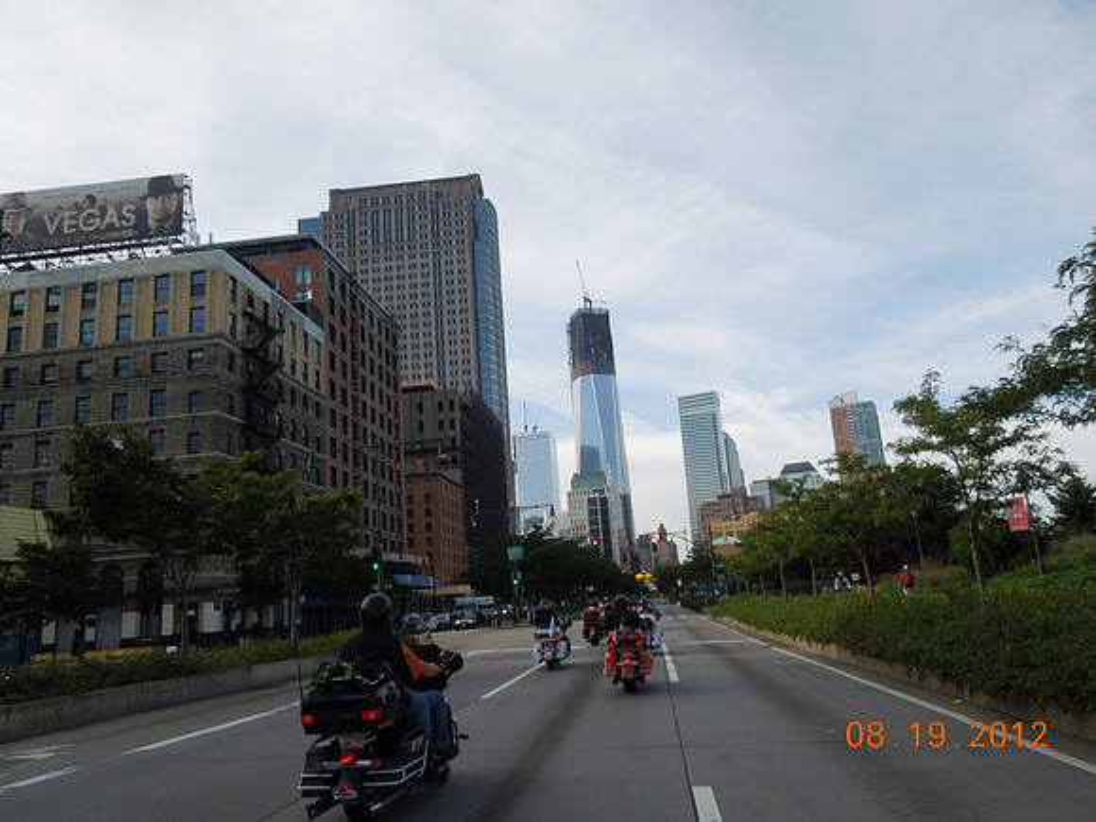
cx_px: 548
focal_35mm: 25
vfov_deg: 54.9
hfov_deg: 69.4
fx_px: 792
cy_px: 411
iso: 100
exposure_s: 1/640
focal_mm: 4.5
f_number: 3.3
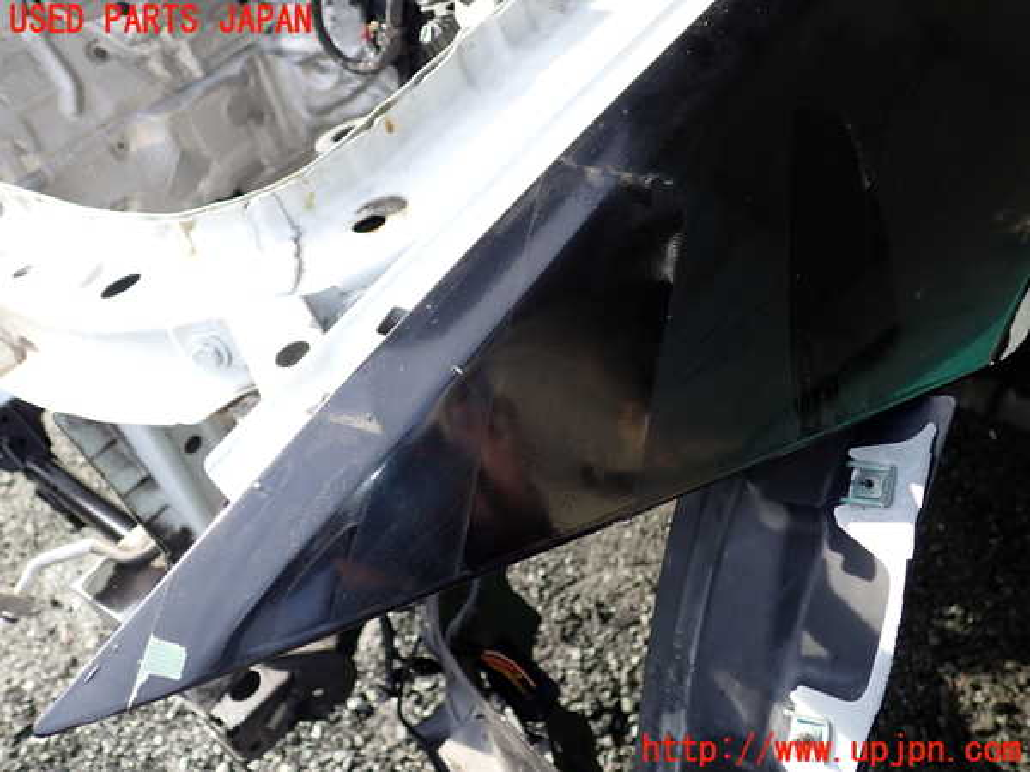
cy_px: 386
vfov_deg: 46.8
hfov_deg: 60.0
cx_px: 515
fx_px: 893
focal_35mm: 30
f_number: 6.3
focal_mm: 5.4
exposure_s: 1/30
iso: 100
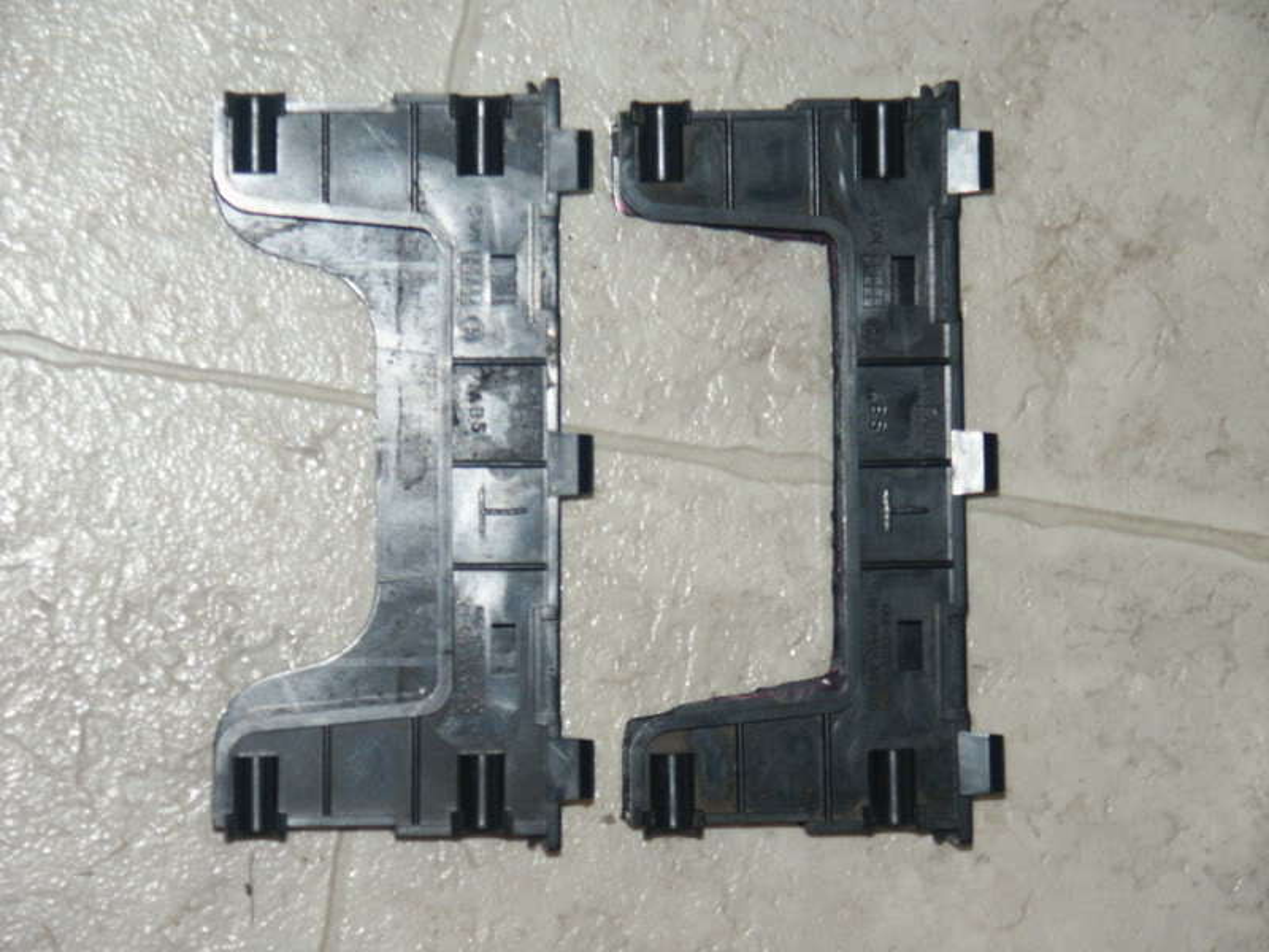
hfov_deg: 13.2
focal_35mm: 150
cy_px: 476
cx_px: 634
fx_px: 5499
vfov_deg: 9.9
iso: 200
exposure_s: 1/125
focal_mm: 38.1
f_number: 3.5
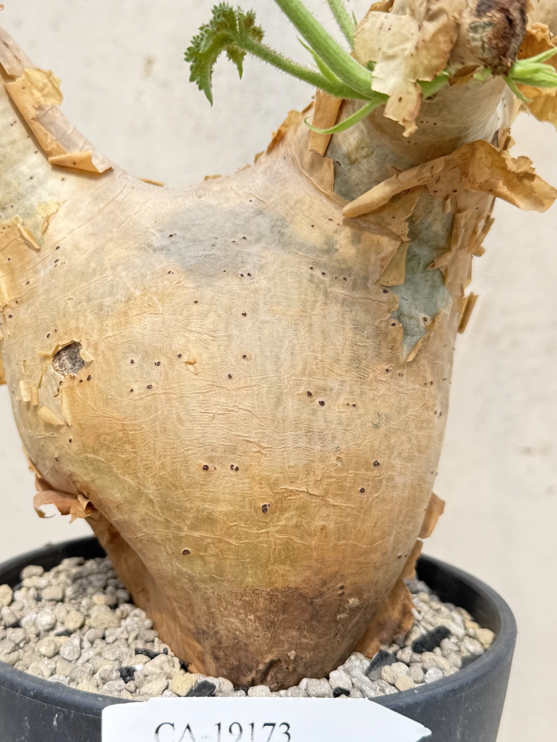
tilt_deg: -5.8
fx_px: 879
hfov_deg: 34.9
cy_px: 367
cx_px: 202
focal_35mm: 41
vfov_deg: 45.8
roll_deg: -1.4
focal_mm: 6.76
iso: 80
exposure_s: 1/313
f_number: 1.78
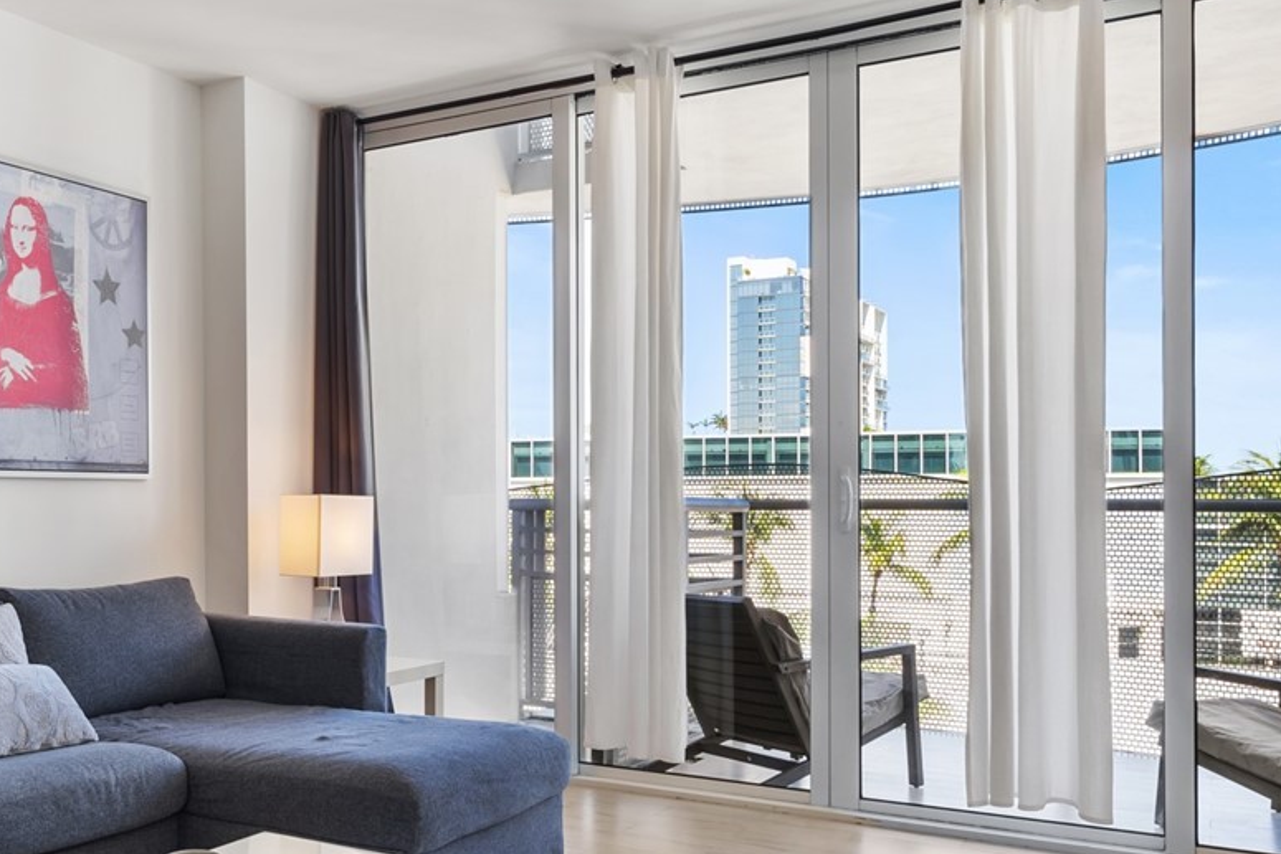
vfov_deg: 36.7
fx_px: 1284
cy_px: 496
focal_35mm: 36
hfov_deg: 51.3
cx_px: 359
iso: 250
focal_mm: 16.5
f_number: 9
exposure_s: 1/2.5
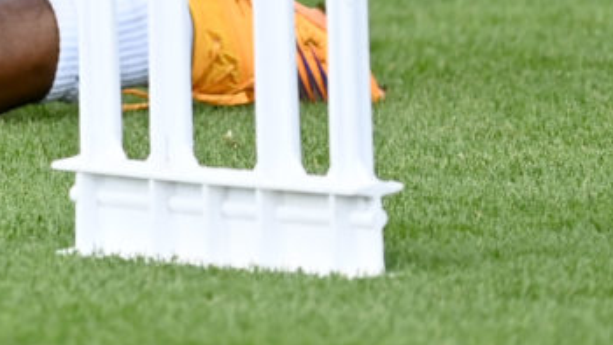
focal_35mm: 2298
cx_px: -960
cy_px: -715
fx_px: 37358
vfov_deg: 0.5
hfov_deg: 0.9
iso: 400
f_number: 4.5
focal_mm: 400
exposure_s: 1/1000
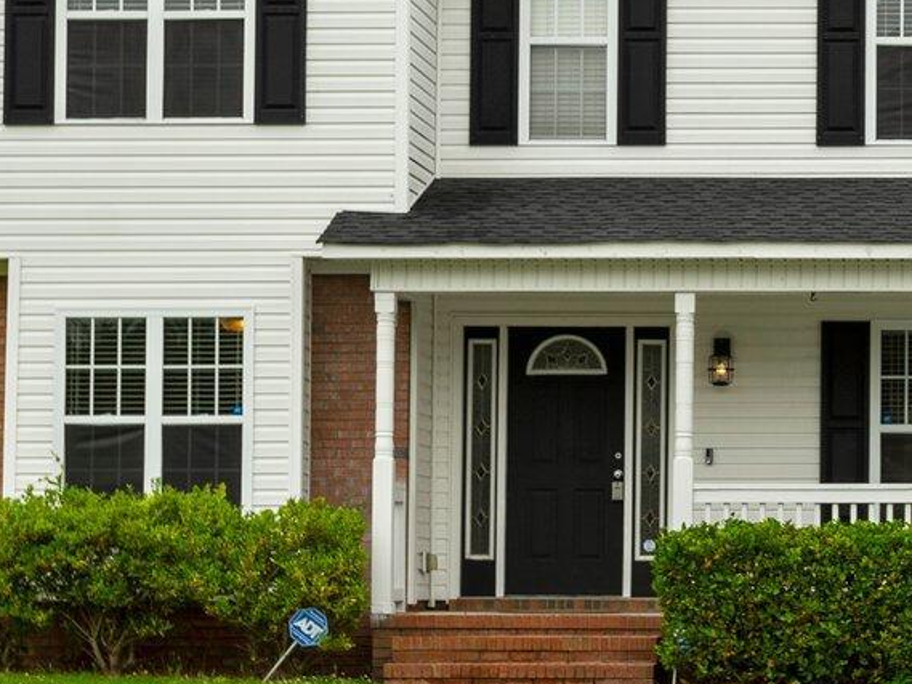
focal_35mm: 128
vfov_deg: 11.6
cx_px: 942
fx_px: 3373
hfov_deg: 15.1
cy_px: 212
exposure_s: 1/320
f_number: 8
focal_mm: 37
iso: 160
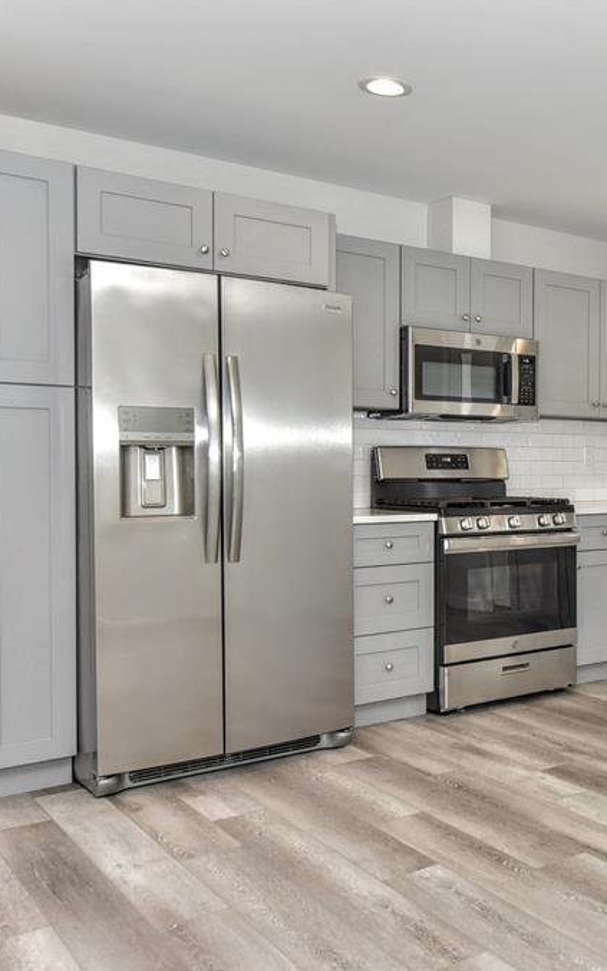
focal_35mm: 37
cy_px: 484
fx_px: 980
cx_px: 634
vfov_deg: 52.8
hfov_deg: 31.3
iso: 720
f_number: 5.6
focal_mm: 24
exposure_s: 1/125
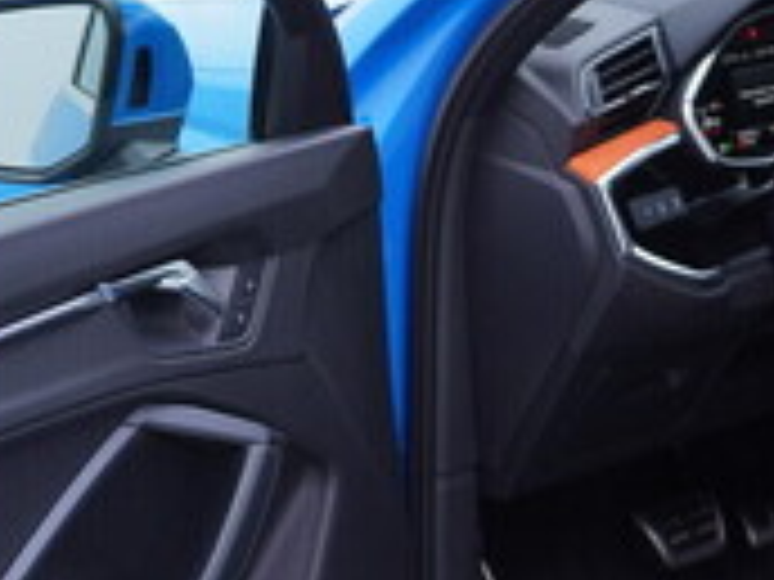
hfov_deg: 17.5
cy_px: 438
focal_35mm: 111
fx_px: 2482
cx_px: 666
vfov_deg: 13.3
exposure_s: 1/50
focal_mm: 24
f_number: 3.2
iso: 125
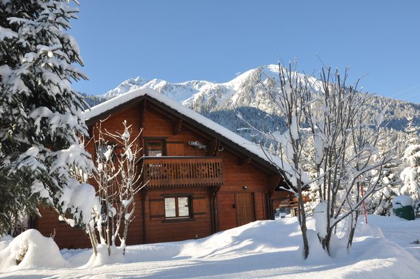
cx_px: 210
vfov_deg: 41.6
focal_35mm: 32
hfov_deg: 59.6
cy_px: 140
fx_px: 367
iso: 200
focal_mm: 21
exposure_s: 1/125
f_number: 11
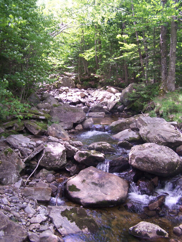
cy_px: 121
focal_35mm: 38
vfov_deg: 49.0
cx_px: 91
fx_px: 266
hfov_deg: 37.7
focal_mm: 6.3
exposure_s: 1/60
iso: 80
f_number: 2.8
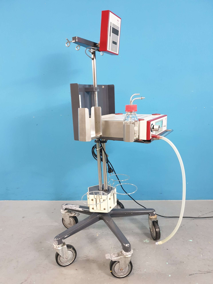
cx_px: 106
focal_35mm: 26
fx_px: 213
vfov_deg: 67.3
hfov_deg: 53.1
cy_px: 142
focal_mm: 4.3
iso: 400
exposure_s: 1/50
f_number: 1.5
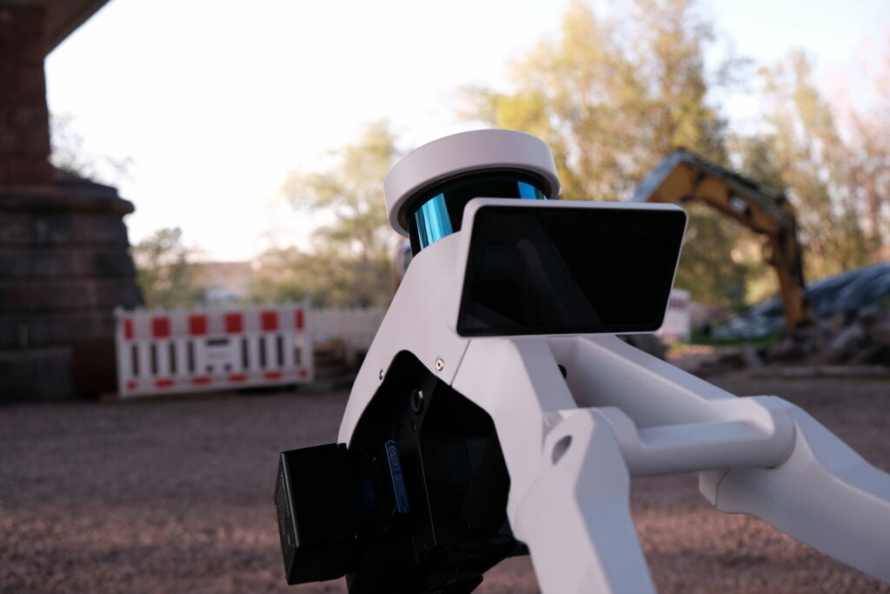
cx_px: 445
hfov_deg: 48.5
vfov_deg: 33.4
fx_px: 989
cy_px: 297
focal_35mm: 40
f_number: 4
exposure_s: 1/500
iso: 500
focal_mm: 26.5
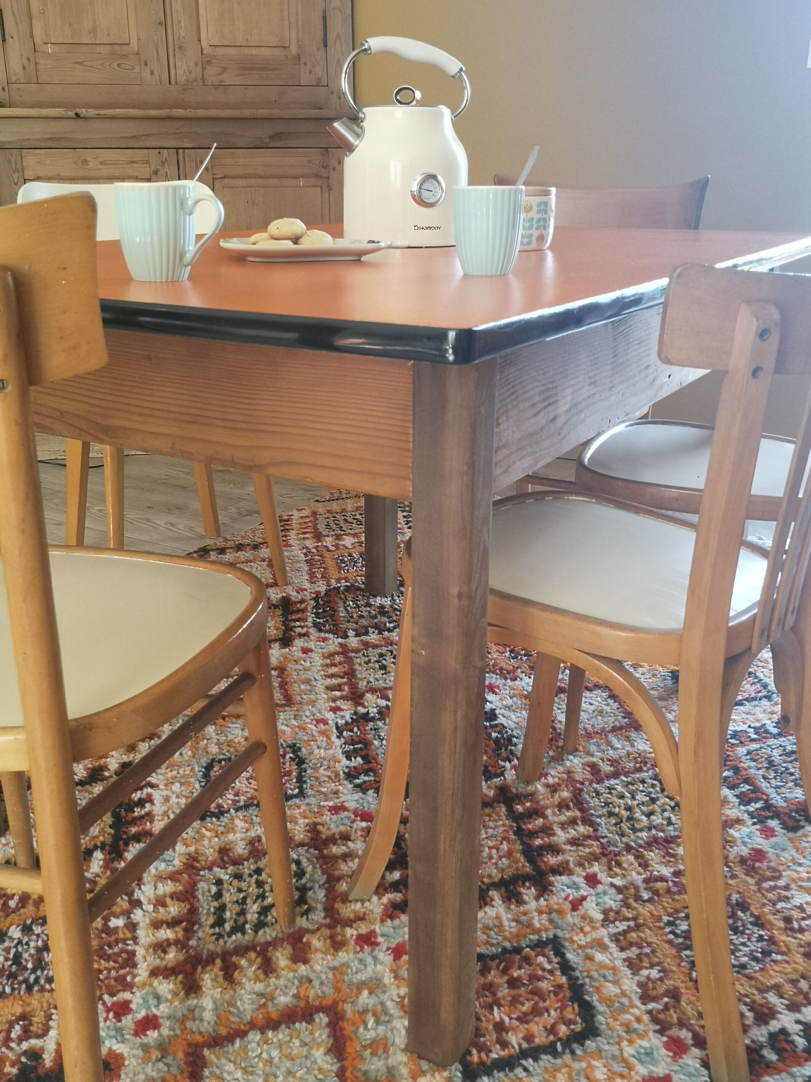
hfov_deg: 42.9
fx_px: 1031
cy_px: 541
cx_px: 406
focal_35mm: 33
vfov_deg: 55.4
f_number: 1.8
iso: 125
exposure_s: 1/50
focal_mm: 5.58
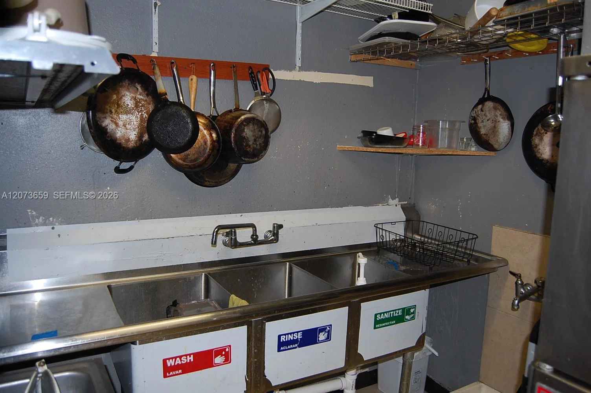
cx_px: 296
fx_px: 443
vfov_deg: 47.8
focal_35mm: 27
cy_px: 196
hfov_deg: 67.4
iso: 400
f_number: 3.5
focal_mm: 18
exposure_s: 1/60
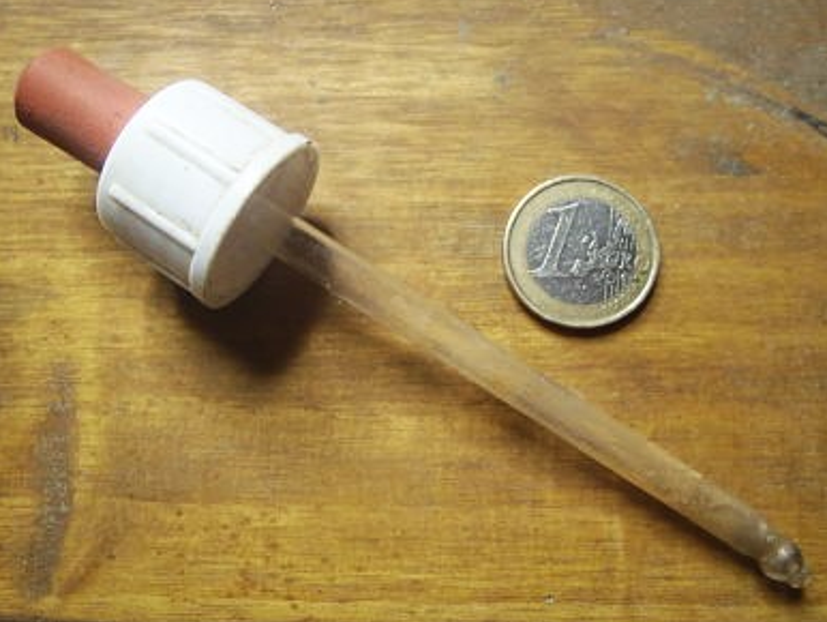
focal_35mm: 29
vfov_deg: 48.3
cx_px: 407
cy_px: 311
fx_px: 693
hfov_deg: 61.6
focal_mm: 5
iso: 80
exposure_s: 1/6
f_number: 3.5
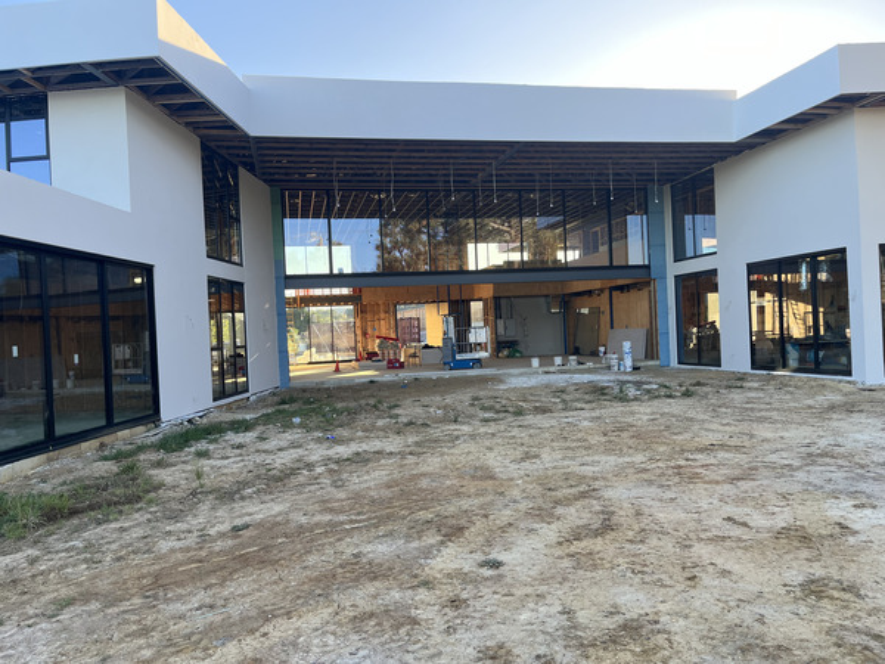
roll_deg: +2.8
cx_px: 442
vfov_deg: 53.1
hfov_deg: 67.3
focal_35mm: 26
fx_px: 665
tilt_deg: -0.2
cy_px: 332
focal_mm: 5.1
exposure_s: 1/443
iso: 50
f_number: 1.6
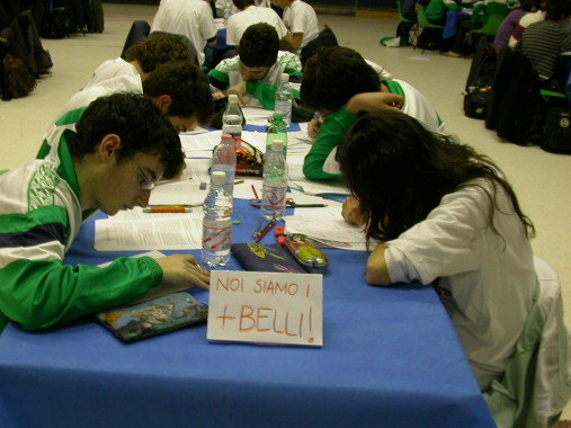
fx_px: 792
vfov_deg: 30.2
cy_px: 202
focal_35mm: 48
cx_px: 225
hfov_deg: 39.5
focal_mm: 7.85
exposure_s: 1/21.1
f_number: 2.6
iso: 100
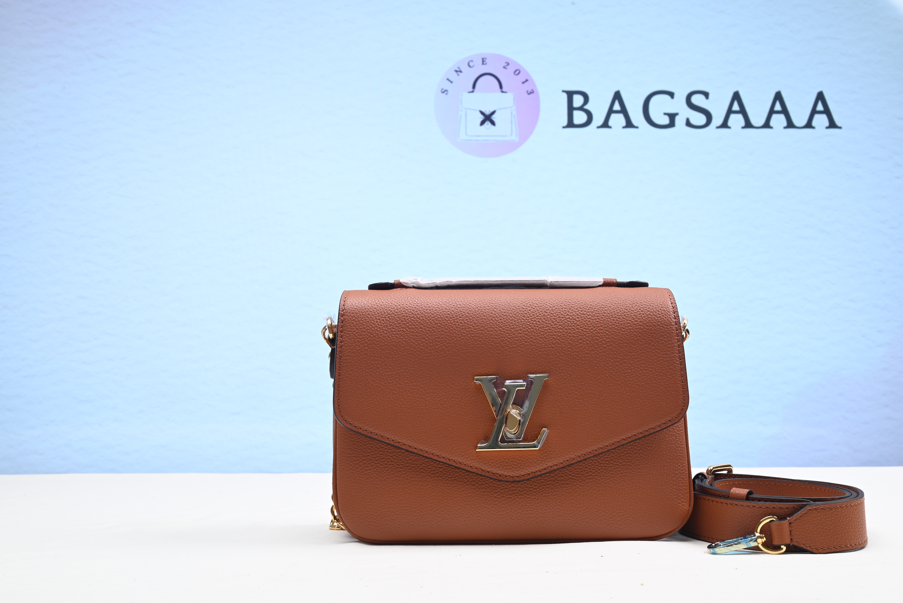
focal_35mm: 39
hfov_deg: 49.5
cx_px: 452
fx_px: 979
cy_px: 302
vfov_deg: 34.2
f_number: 16
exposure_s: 1/2
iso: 100
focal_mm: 39
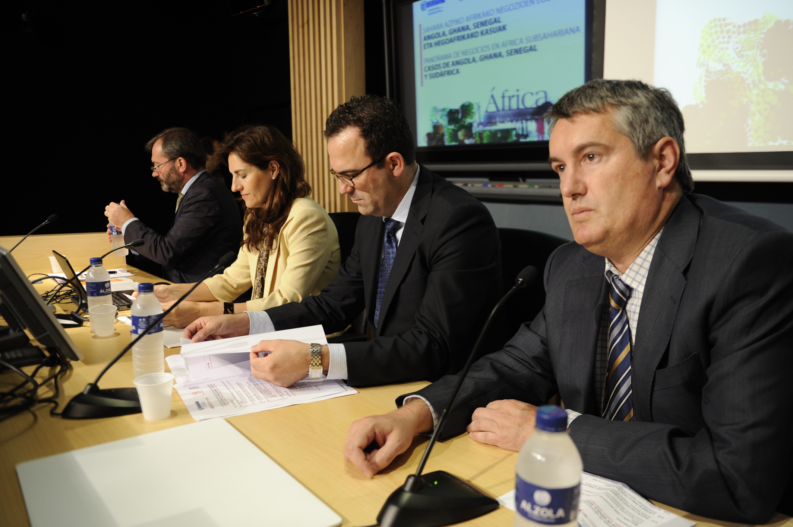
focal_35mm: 29
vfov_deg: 44.9
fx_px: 638
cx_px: 396
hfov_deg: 63.7
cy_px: 264
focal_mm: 29
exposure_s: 1/160
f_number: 5
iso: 1250
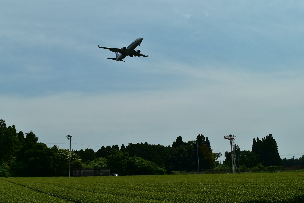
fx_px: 279
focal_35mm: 33
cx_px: 152
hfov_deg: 57.2
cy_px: 102
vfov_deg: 40.0
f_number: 11
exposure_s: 1/640
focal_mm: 22
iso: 200
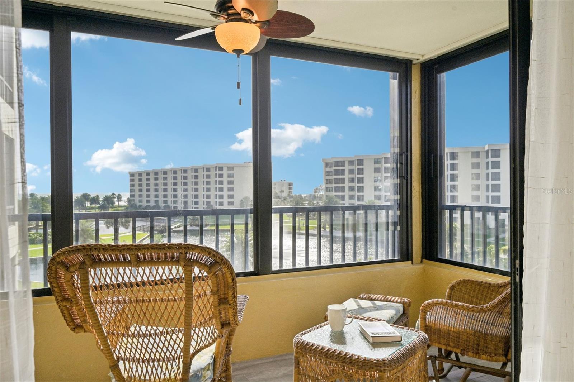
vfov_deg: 52.2
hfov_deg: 72.6
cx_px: 287
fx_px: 391
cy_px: 191
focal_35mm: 24
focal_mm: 24.5
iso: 400
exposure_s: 1/640
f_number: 8
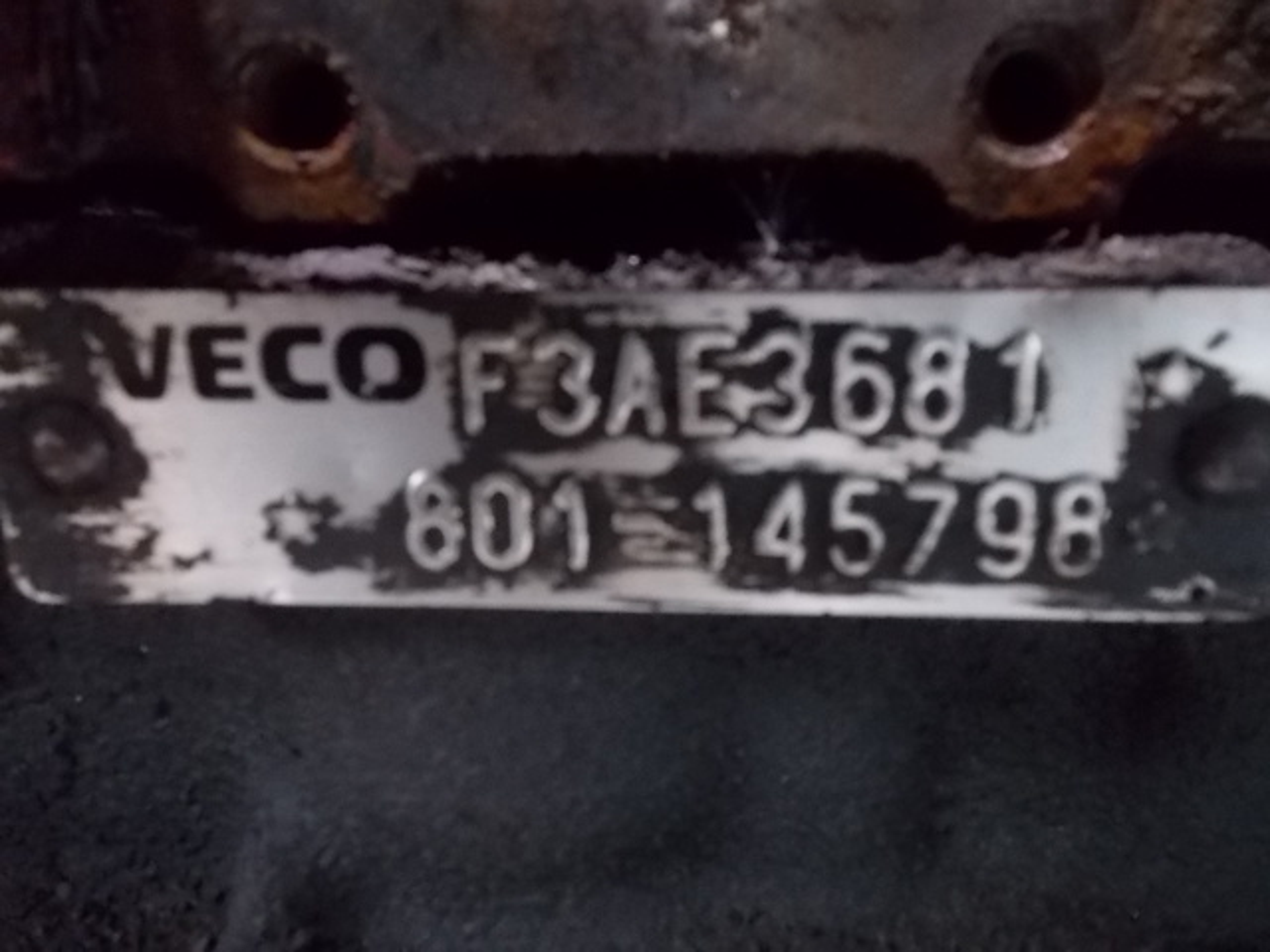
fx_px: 1064
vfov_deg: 48.2
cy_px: 476
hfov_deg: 61.7
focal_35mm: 29
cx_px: 635
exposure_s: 1/13
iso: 400
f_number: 3.3
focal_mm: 4.1
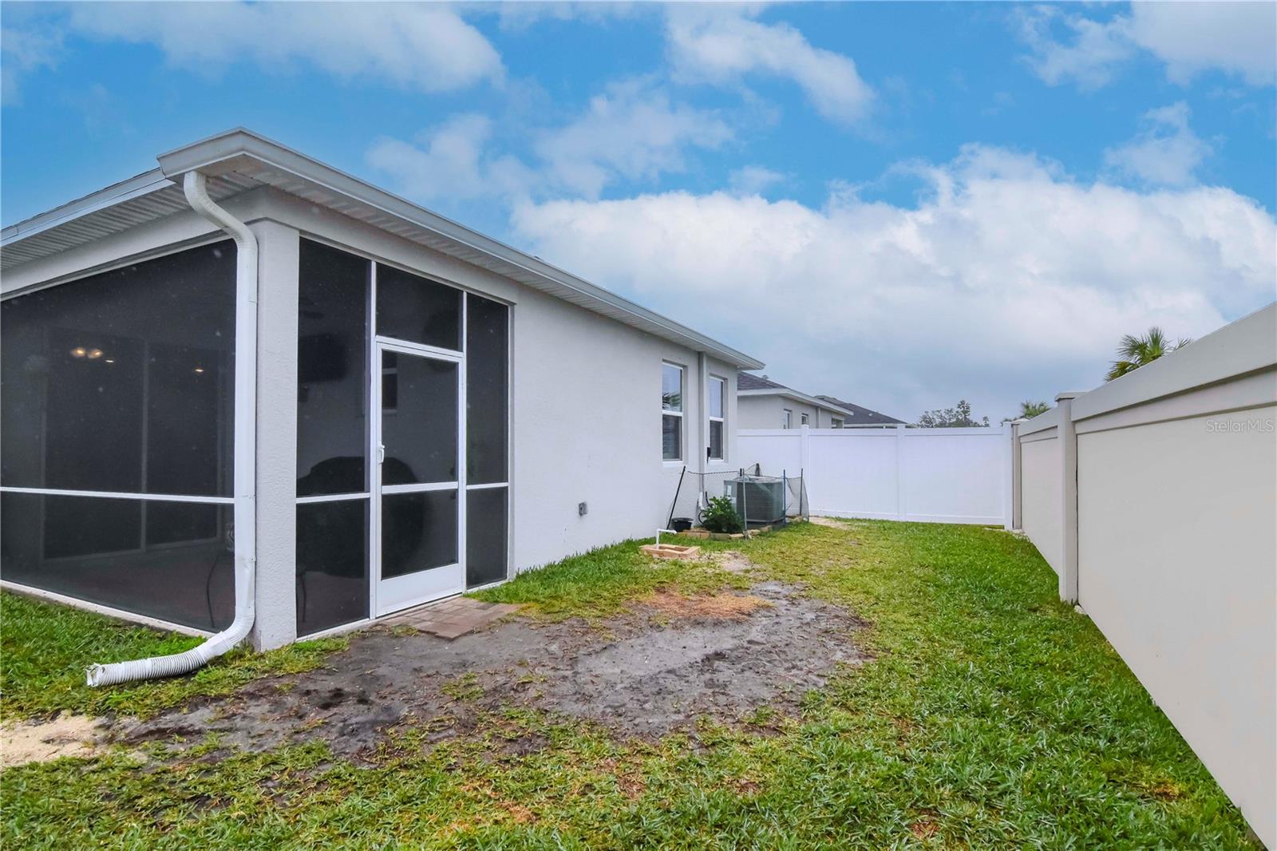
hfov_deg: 95.0
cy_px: 426
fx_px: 585
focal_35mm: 16
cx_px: 638
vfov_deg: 72.0
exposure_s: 1/640
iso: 800
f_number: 10
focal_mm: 11
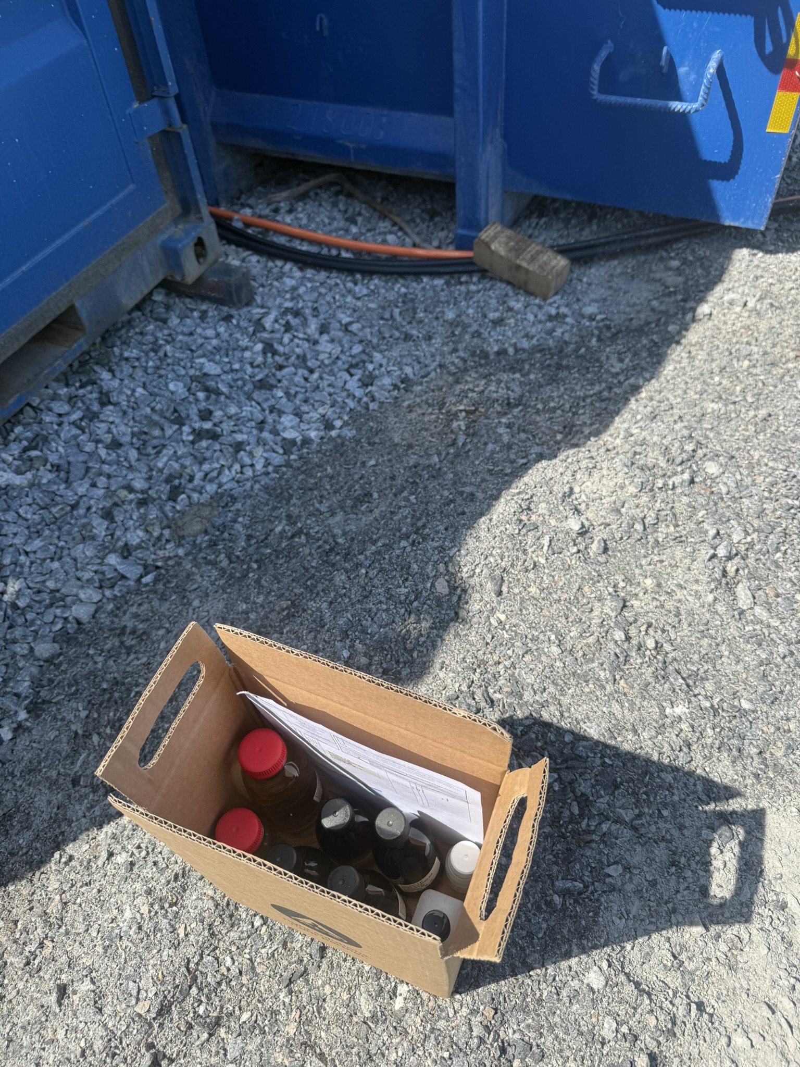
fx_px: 740
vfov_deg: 71.6
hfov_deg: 56.8
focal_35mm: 24
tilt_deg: -51.1
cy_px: 534
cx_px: 400
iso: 80
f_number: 1.78
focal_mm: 6.76
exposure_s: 1/2370
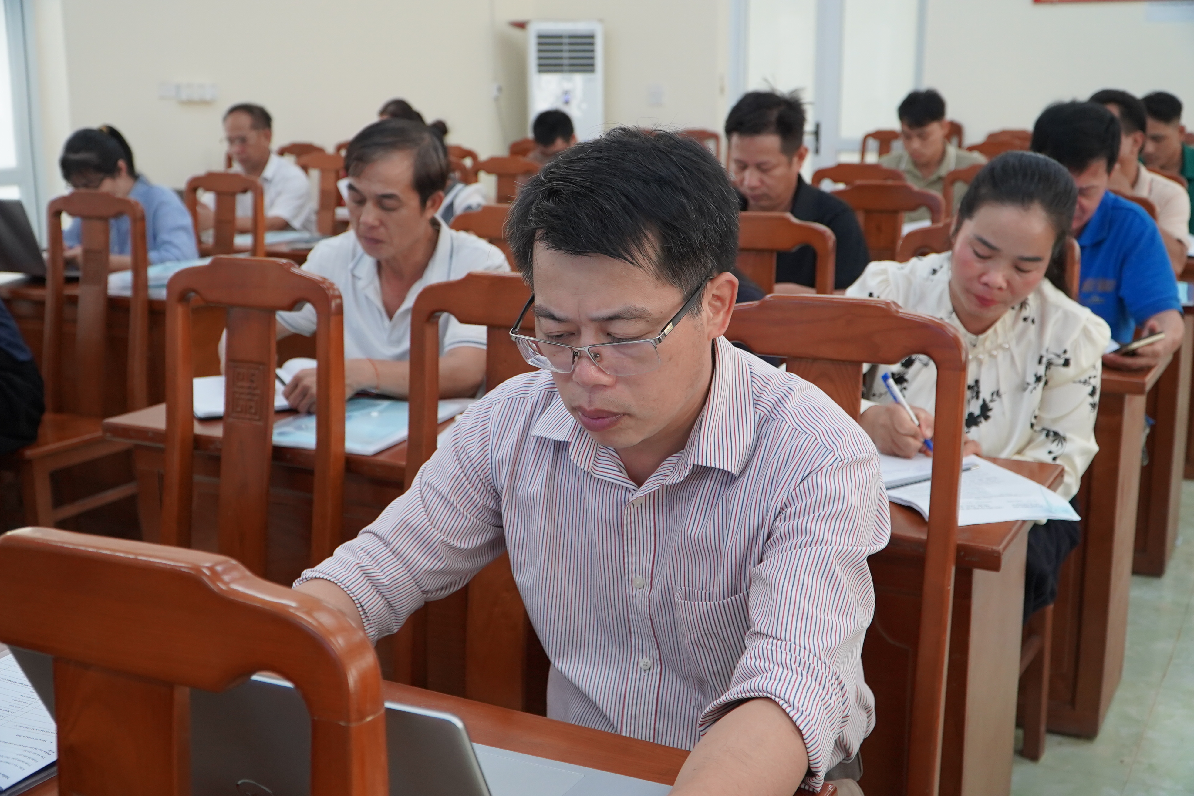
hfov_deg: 53.1
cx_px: 597
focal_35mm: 36
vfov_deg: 36.9
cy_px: 398
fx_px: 1194
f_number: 4
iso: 1250
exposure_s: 1/160
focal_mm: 24
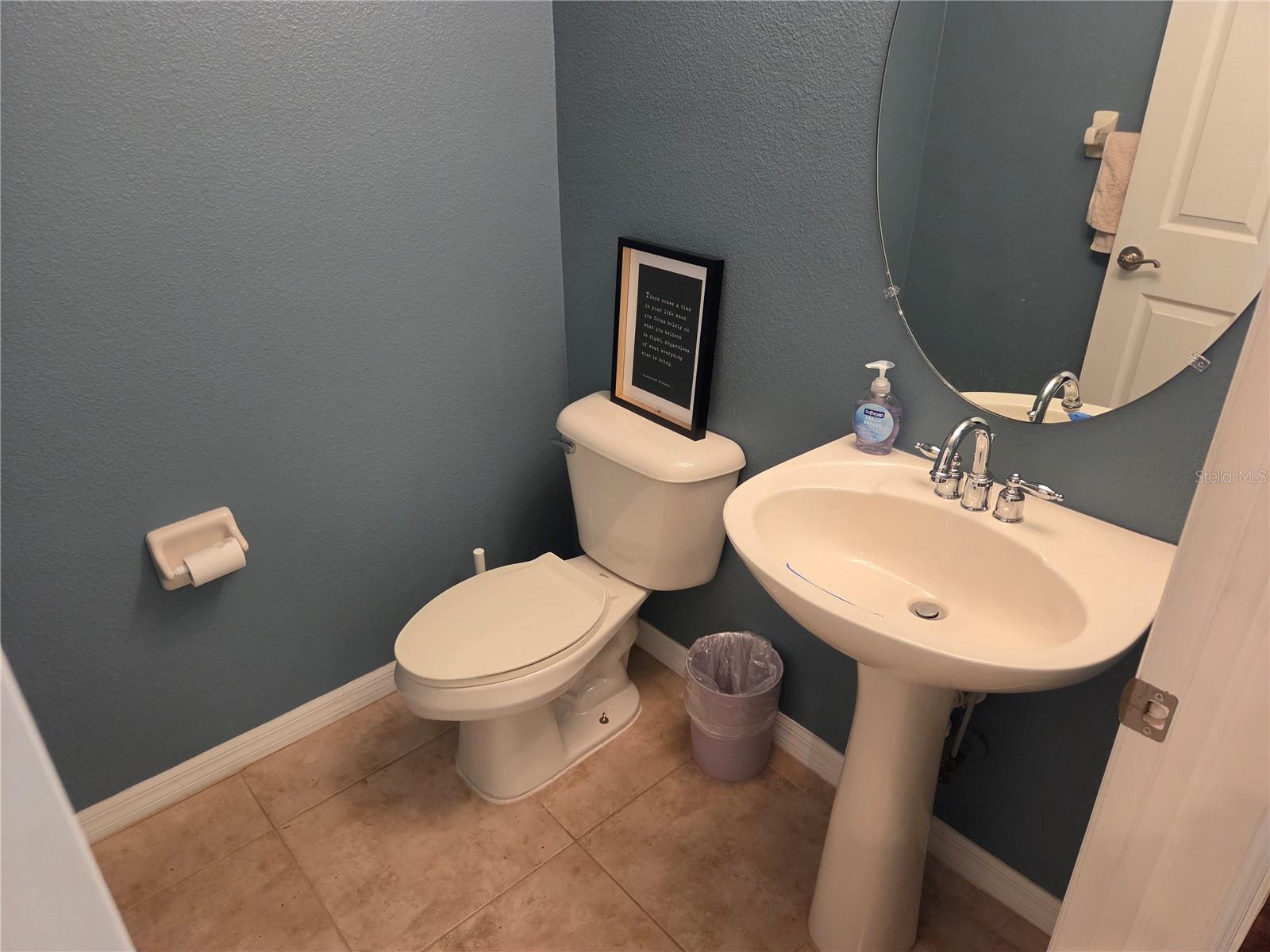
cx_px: 635
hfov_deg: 73.9
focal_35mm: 23
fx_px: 844
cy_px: 476
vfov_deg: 58.9
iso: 800
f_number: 1.8
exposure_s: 1/120
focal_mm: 5.4
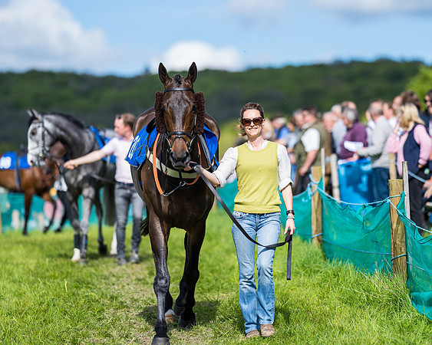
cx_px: 263
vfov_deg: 8.9
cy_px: 151
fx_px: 2212
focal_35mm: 173
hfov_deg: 11.1
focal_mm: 135
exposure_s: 1/2500
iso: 50
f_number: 2
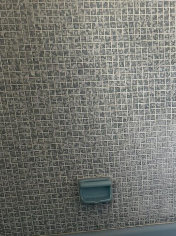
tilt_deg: -26.4
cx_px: 171
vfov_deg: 24.6
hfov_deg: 19.4
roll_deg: -1.2
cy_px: 256
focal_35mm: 74
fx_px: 502
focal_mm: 6.86
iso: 250
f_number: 1.78
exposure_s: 1/60
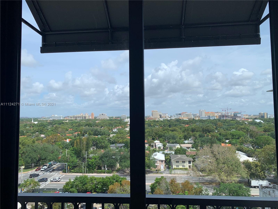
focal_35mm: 26
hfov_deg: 67.3
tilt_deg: +3.9
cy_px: 104
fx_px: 209
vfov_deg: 53.1
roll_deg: +1.4
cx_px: 139
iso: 25
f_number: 1.8
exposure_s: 1/1282
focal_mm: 4.25
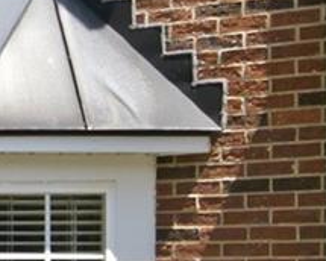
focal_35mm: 143
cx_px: -365
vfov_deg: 10.8
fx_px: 1380
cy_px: 169
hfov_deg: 11.8
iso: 100
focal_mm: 16
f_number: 7.1
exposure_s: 1/100
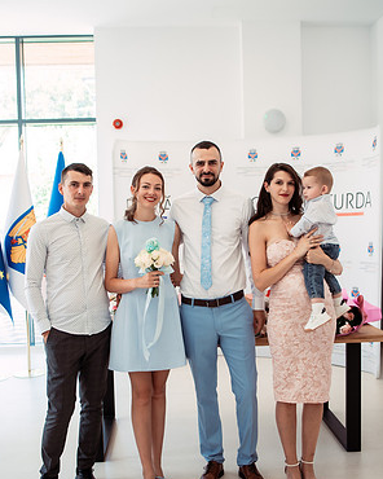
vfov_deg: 45.8
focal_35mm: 40
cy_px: 258
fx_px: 567
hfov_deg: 37.3
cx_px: 190
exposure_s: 1/400
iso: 400
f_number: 3.2
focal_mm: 35
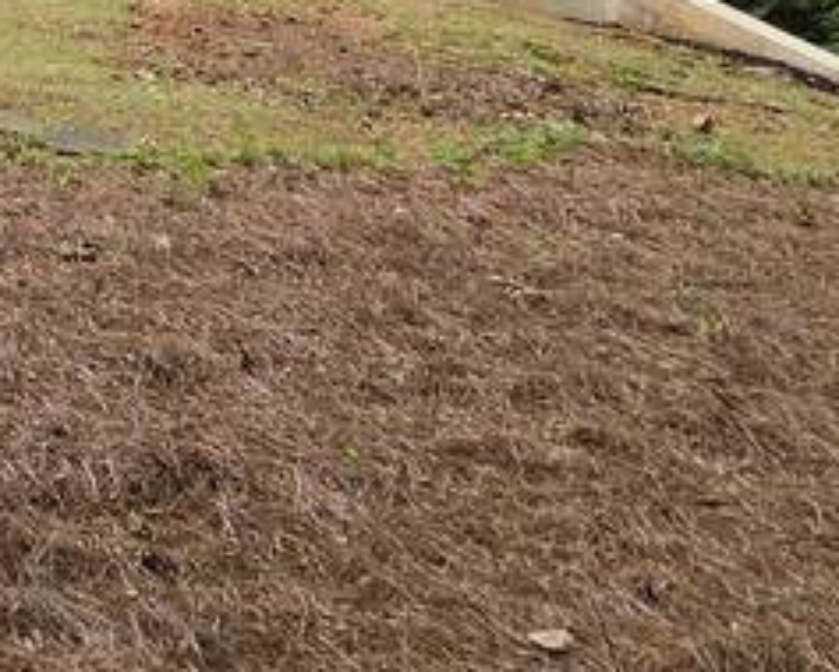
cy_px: -573
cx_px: -39
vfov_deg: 11.7
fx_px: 3007
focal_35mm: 121
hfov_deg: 15.5
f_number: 1.8
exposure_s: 1/1255
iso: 80
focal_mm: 5.4
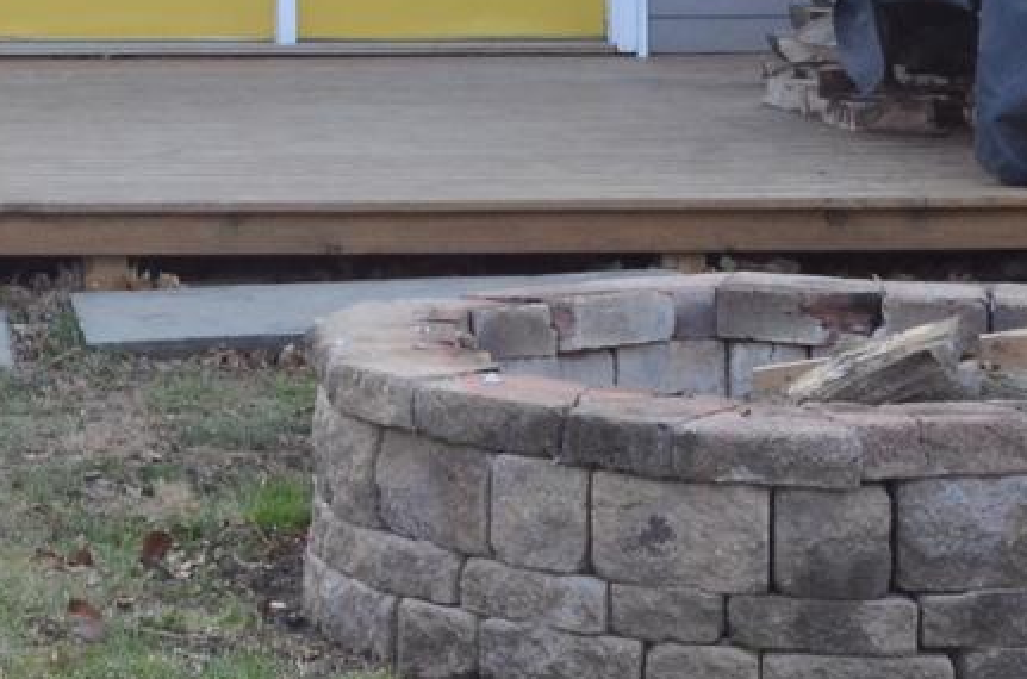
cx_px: -143
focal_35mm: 171
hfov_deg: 11.8
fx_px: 4866
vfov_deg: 7.8
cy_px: -436
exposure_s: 1/125
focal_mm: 24
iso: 640
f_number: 11
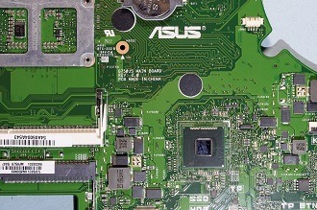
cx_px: 184
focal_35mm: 75
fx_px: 659
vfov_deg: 18.1
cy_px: 71
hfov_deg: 27.0
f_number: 8
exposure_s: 1/6
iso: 100
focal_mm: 22
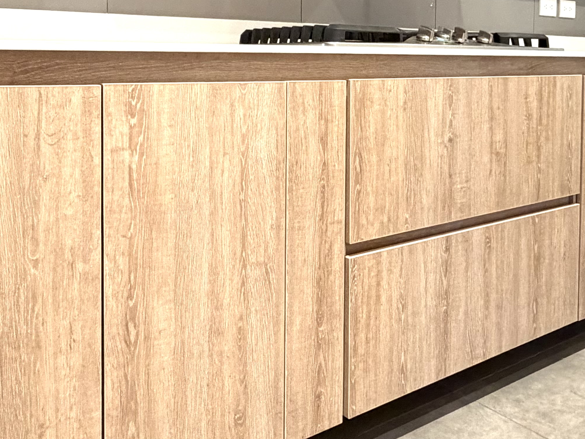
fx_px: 676
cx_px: 362
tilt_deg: -2.6
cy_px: 90
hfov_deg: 46.4
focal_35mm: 40
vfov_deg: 34.9
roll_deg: +0.0
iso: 500
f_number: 2.2
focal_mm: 2.22
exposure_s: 1/60
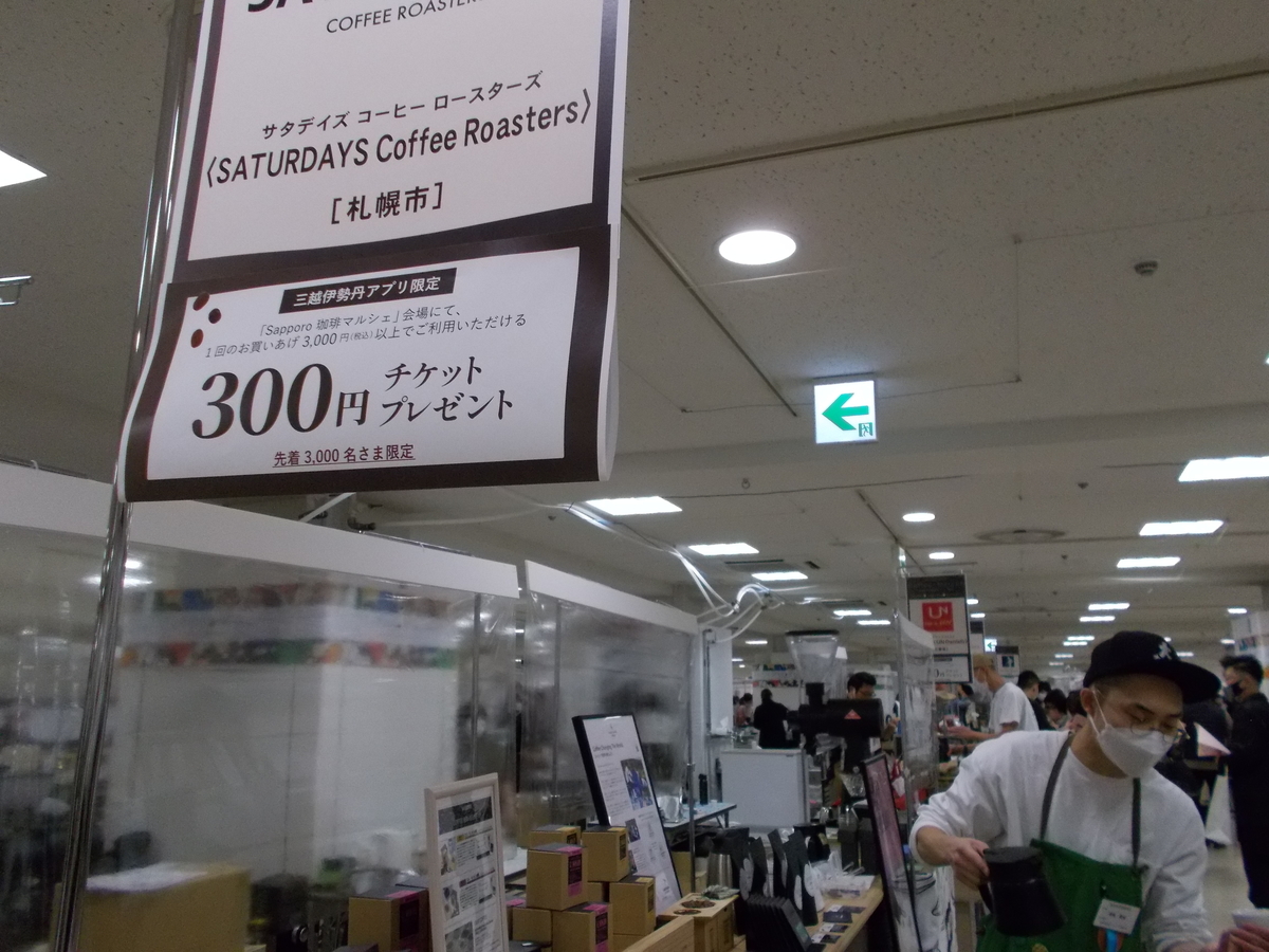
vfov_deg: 46.8
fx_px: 1100
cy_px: 476
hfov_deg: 60.0
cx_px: 634
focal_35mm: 30
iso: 400
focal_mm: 5.3
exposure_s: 1/200
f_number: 3.4
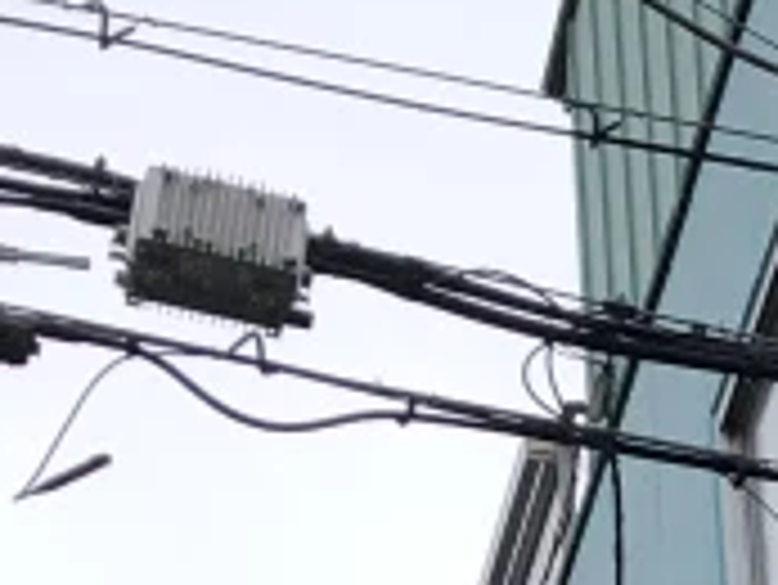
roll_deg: +10.0
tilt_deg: +31.2
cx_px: 1543
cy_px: 1004
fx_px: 4363
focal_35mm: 194
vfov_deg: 7.5
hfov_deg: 9.5
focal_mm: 4
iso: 20
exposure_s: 1/941
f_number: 1.8
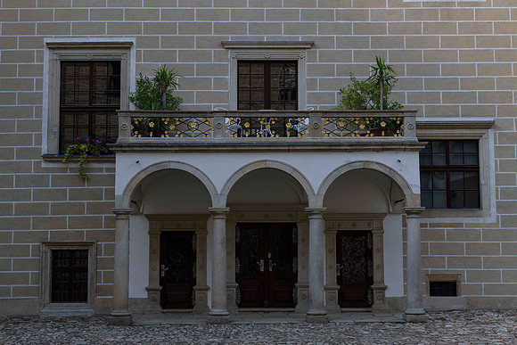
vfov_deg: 24.2
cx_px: 258
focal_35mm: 56
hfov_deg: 35.6
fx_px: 806
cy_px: 172
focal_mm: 56
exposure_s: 1/125
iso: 320
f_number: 9
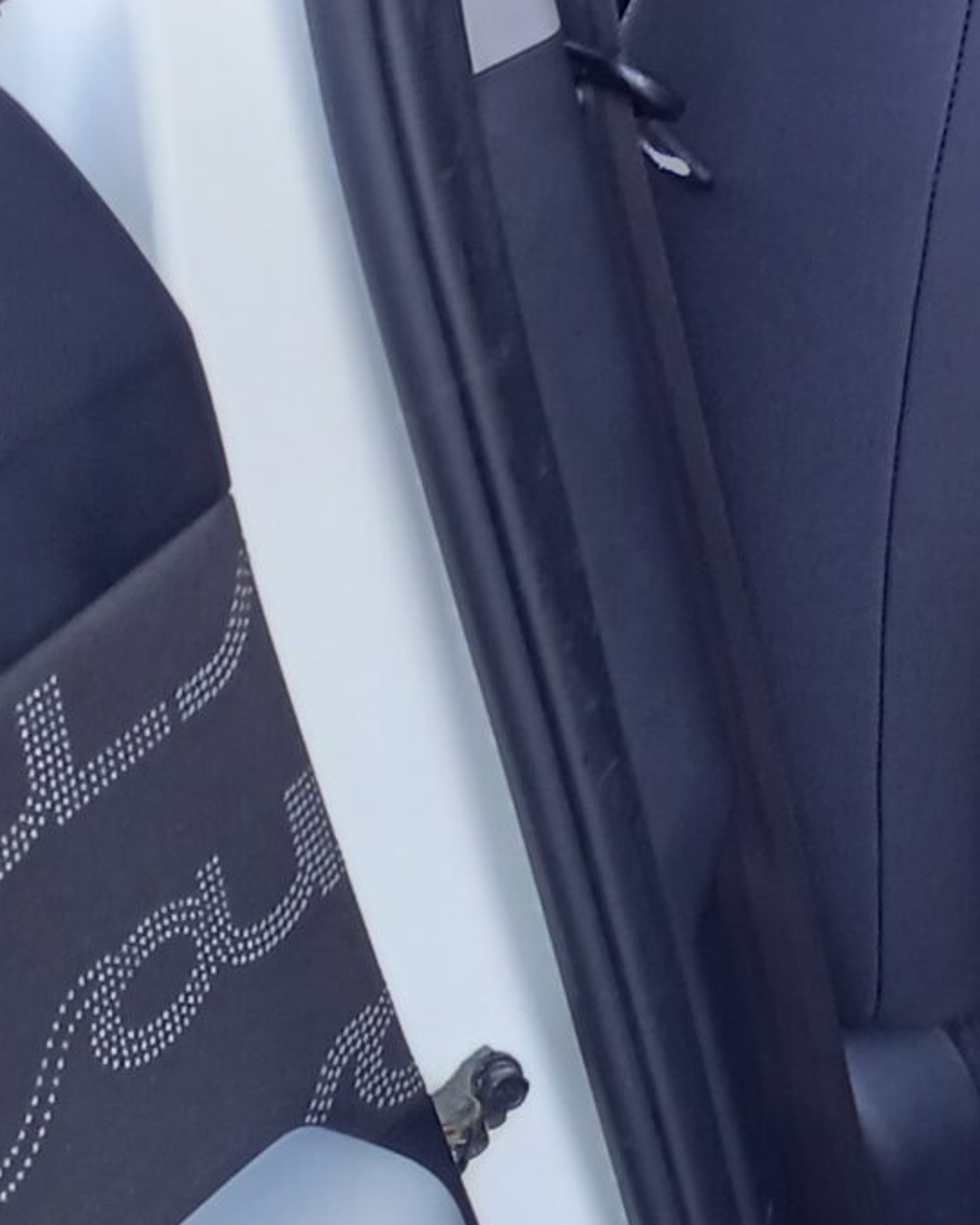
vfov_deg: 20.8
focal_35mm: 92
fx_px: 3336
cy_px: 473
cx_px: 2198
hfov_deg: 13.3
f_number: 2
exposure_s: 1/60
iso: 160
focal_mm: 4.6
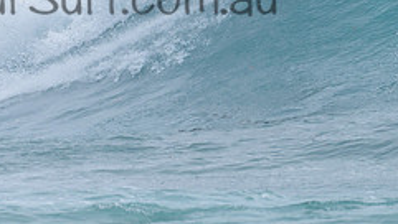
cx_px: 206
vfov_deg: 0.8
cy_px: 9
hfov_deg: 1.4
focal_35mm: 1546
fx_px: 16328
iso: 160
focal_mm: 500
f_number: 5.6
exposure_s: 1/2000
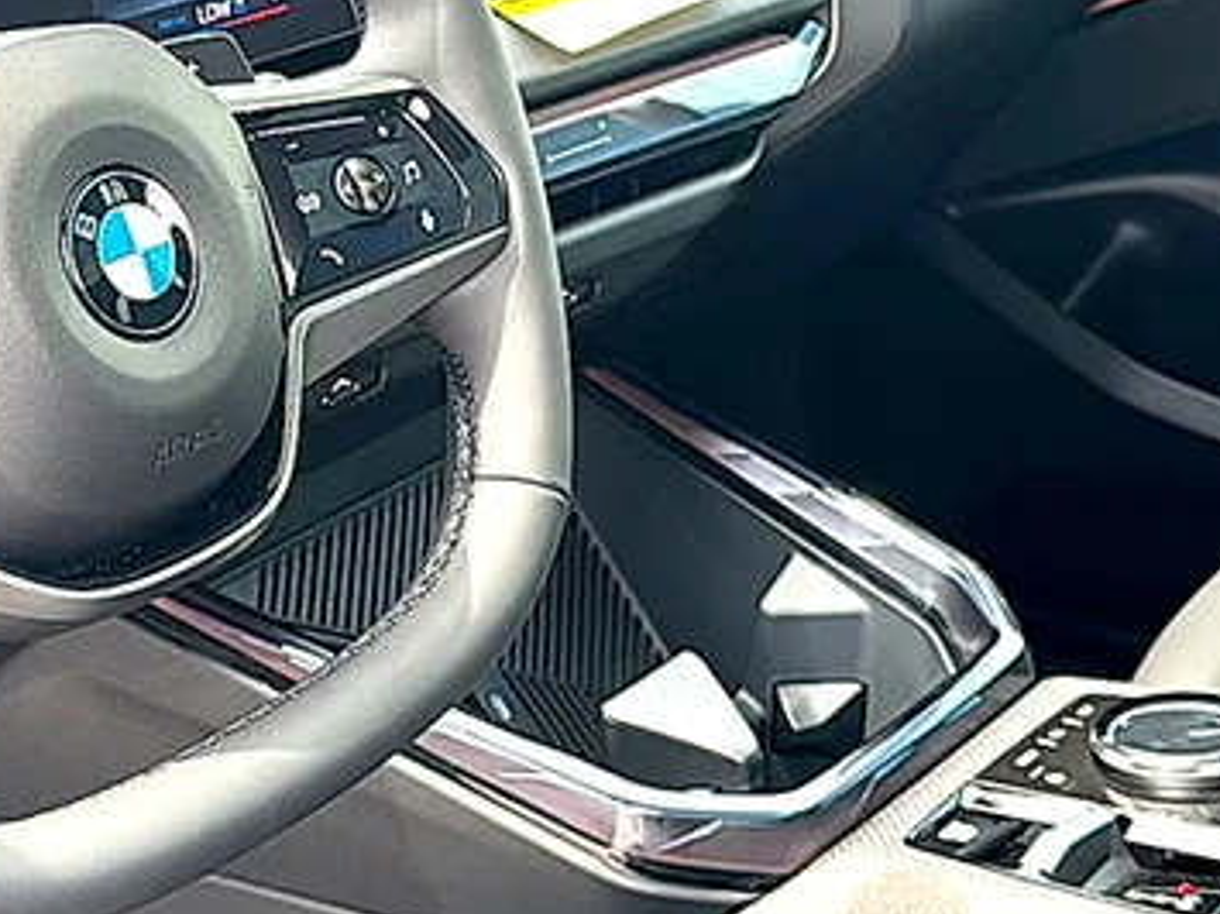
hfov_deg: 27.8
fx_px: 2431
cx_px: 330
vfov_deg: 21.3
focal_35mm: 69
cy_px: 345
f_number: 1.78
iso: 64
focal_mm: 6.86
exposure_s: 1/196
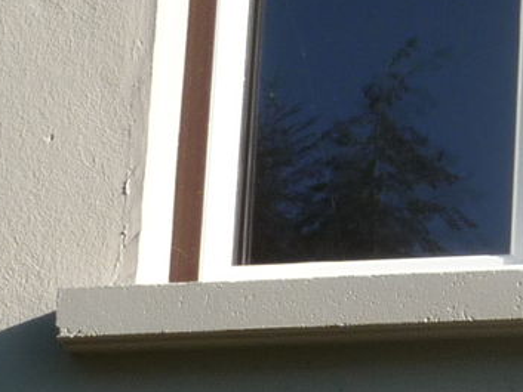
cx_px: 719
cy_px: -43
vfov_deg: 5.2
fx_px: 4277
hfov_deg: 6.9
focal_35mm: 283
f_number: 4.5
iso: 100
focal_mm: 10.5
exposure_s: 1/320
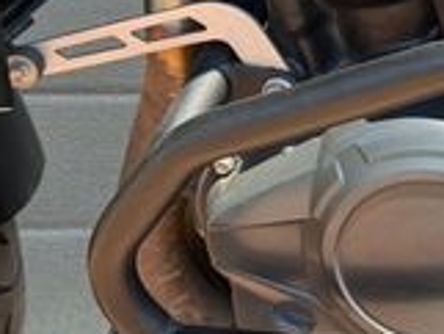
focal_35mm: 191
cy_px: 52
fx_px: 2452
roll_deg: -2.4
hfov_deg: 9.8
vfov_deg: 7.8
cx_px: 780
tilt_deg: -8.7
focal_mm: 6.76
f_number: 1.78
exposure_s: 1/1330
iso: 100
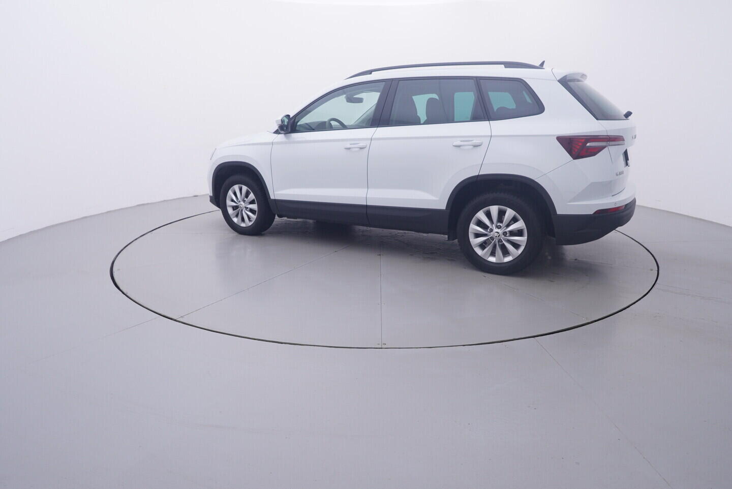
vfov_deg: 56.2
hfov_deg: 77.3
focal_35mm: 22
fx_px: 458
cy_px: 244
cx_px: 366
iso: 200
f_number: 5
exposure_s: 1/80
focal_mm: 15
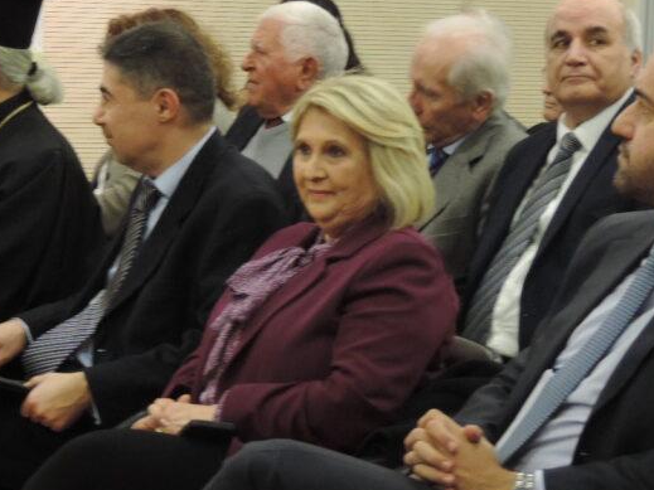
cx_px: 163
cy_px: 166
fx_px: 2796
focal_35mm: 148
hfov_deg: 13.3
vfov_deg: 10.0
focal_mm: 13.3
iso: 640
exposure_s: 1/25
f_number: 3.9
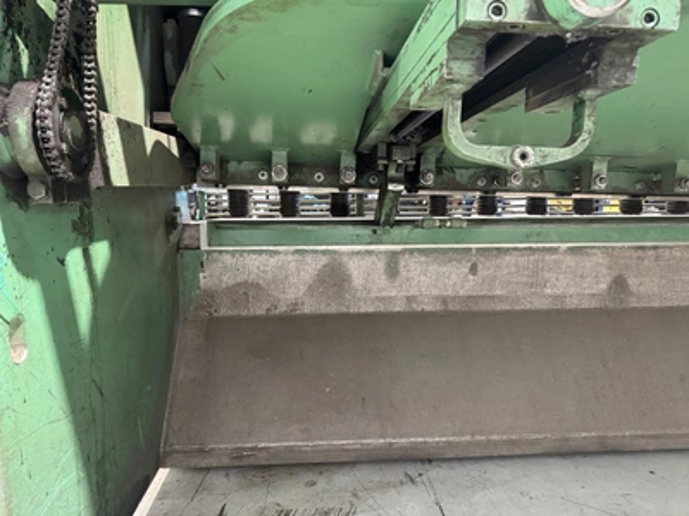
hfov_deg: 71.6
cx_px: 344
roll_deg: +0.2
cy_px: 258
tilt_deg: -6.5
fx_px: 478
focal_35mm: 24
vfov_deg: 56.8
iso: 800
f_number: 1.78
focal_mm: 6.76
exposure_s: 1/60
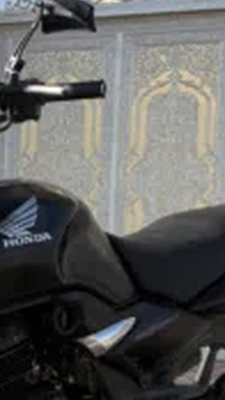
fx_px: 689
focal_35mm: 65
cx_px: -92
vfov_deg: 31.8
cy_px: 299
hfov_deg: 17.1
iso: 50
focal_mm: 5.96
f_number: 1.6
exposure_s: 1/2747
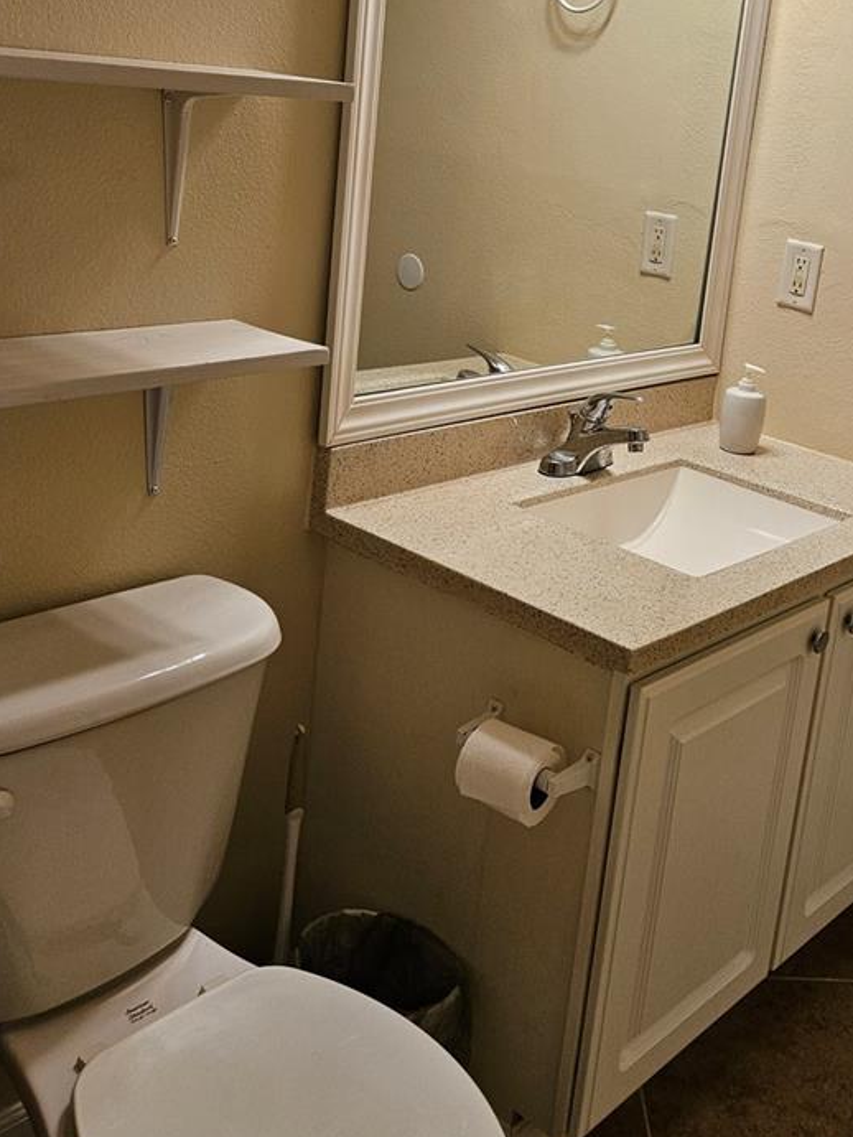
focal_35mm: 40
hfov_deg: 35.4
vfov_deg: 46.0
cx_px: 604
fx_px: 1313
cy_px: 377
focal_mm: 5.4
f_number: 1.8
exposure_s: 1/120
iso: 100
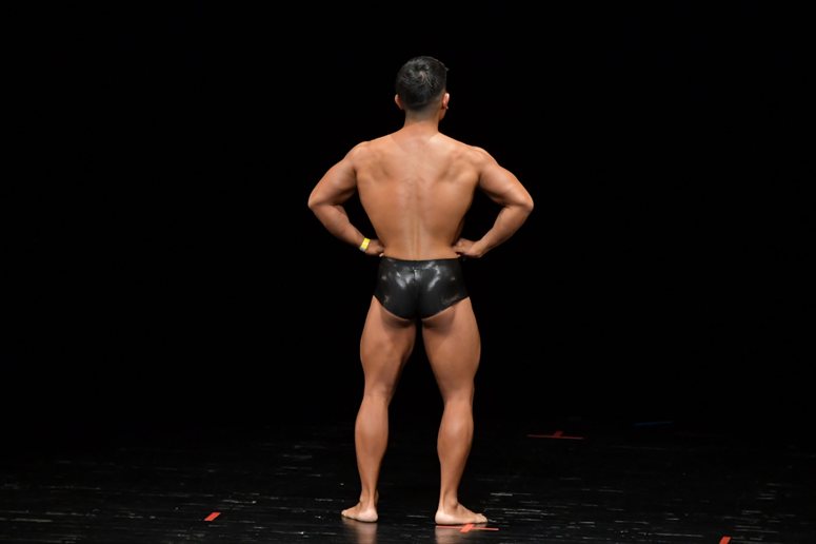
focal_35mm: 300
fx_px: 6797
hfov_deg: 6.9
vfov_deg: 4.6
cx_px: 408
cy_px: 272
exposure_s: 1/400
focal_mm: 200
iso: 3200
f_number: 5.6
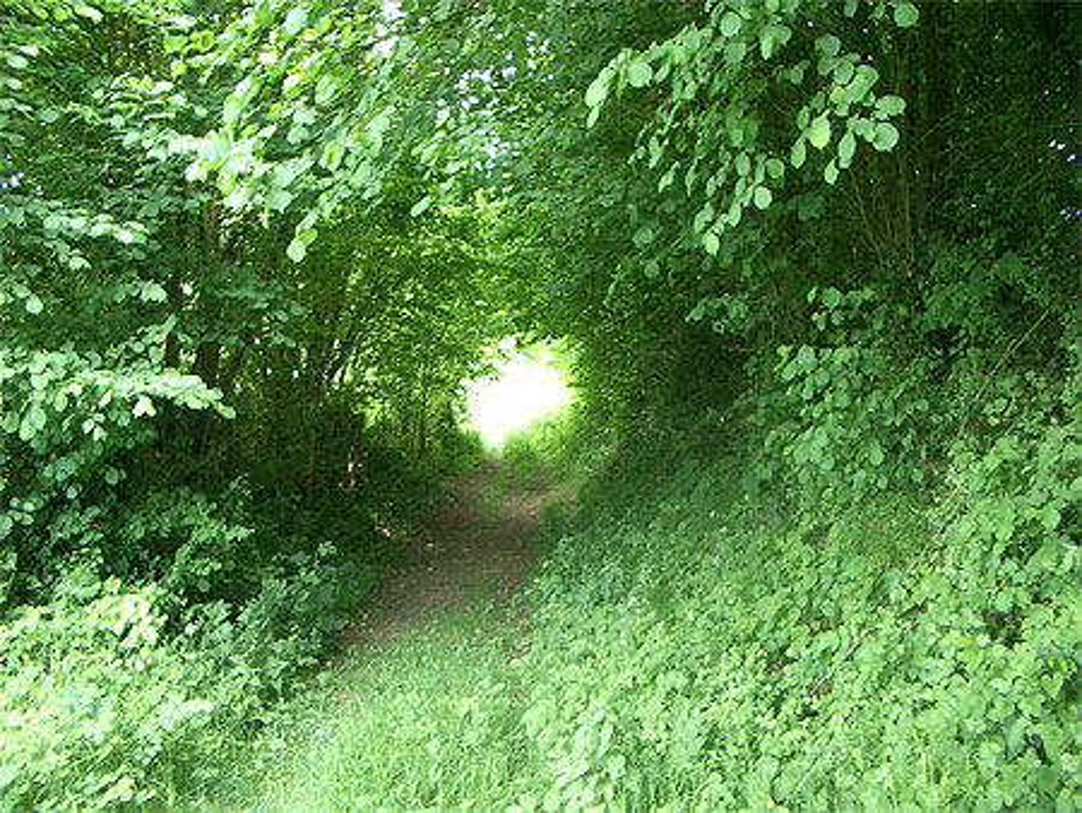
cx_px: 541
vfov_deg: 40.7
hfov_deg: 52.6
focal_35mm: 35
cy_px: 406
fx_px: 1095
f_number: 2.6
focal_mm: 5.8
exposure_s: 1/60
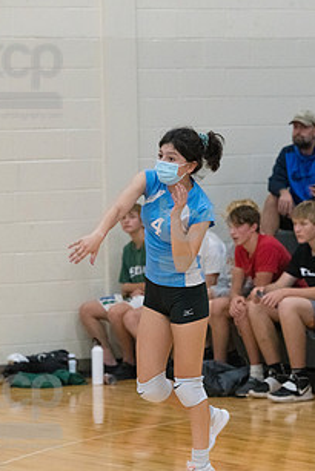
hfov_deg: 6.3
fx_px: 2884
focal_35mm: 220
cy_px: 241
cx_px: 195
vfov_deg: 9.4
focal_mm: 150
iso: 6400
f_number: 4.5
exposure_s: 1/1000
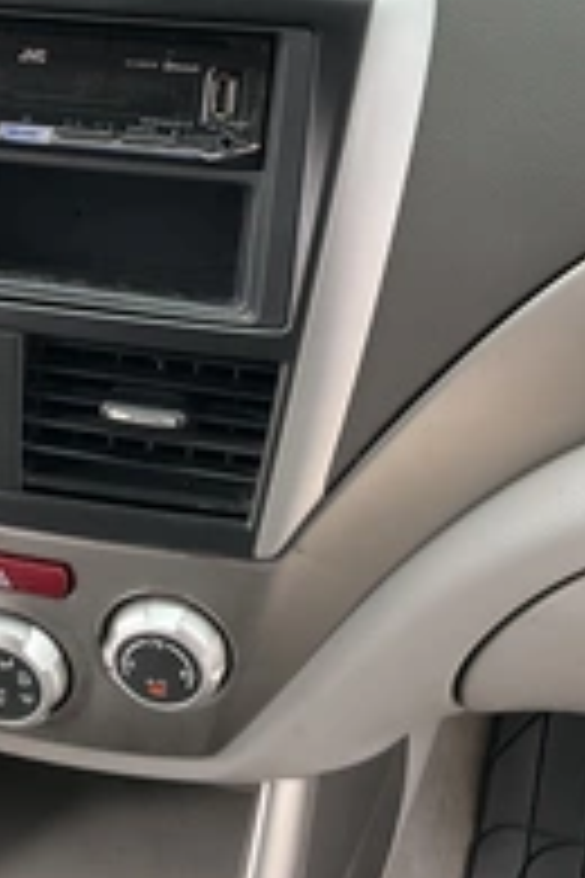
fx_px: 1511
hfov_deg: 21.4
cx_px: 54
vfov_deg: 32.2
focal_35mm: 62
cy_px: 315
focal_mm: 3
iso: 64
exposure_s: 1/122
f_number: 1.8
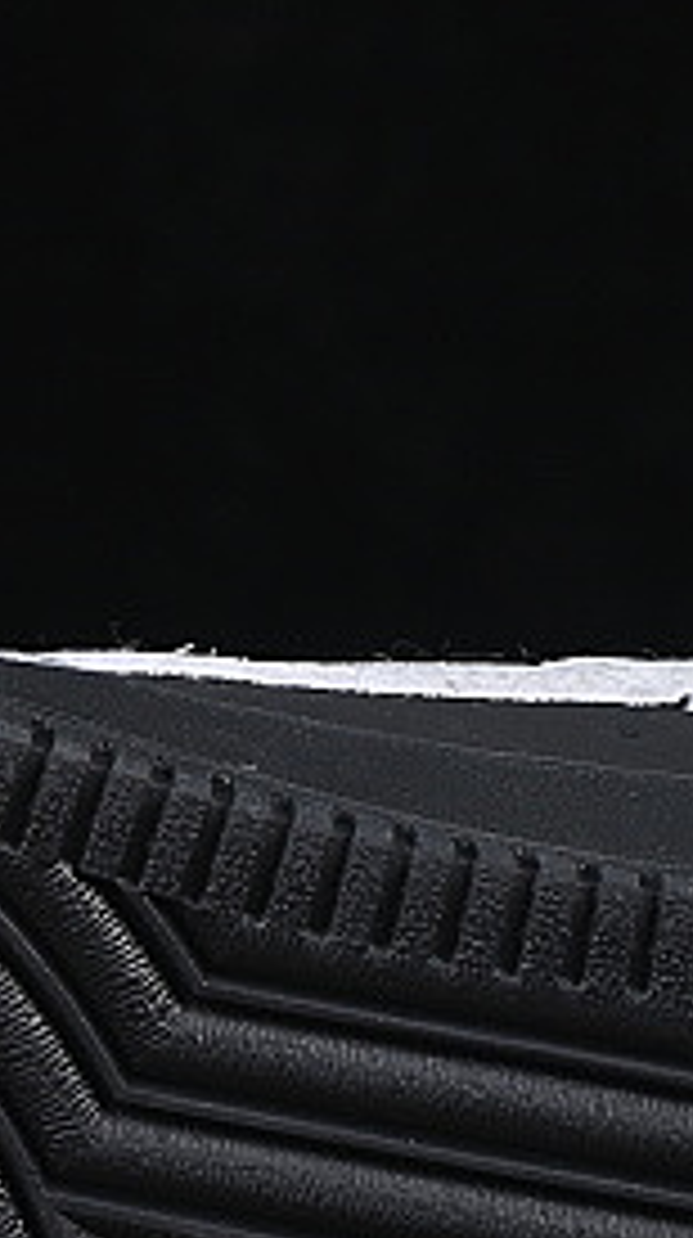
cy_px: 882
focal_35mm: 309
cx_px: -22
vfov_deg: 7.0
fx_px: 10129
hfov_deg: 3.9
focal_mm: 50
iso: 160
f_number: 6.3
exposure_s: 1/60
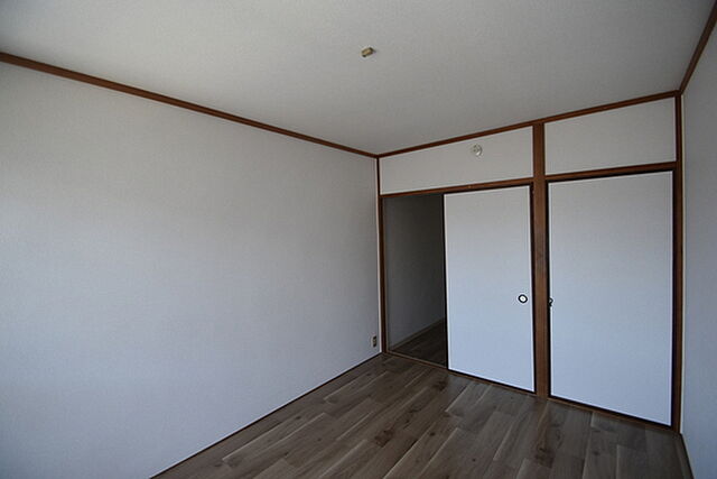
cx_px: 358
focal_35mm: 15
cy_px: 240
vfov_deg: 77.4
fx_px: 299
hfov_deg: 100.4
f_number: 3.5
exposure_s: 1/250
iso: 450
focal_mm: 10
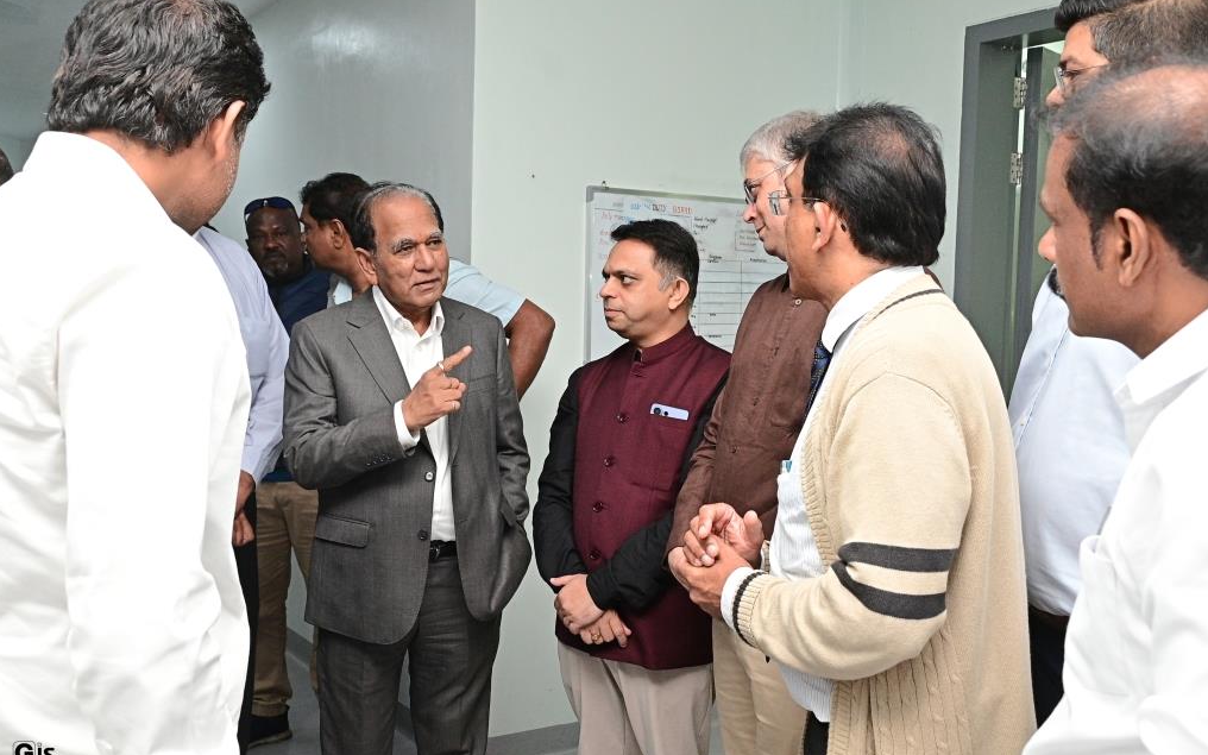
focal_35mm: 37
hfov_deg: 52.7
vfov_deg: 34.4
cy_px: 375
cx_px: 602
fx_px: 1218
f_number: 7.1
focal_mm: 24
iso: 1600
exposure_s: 1/200
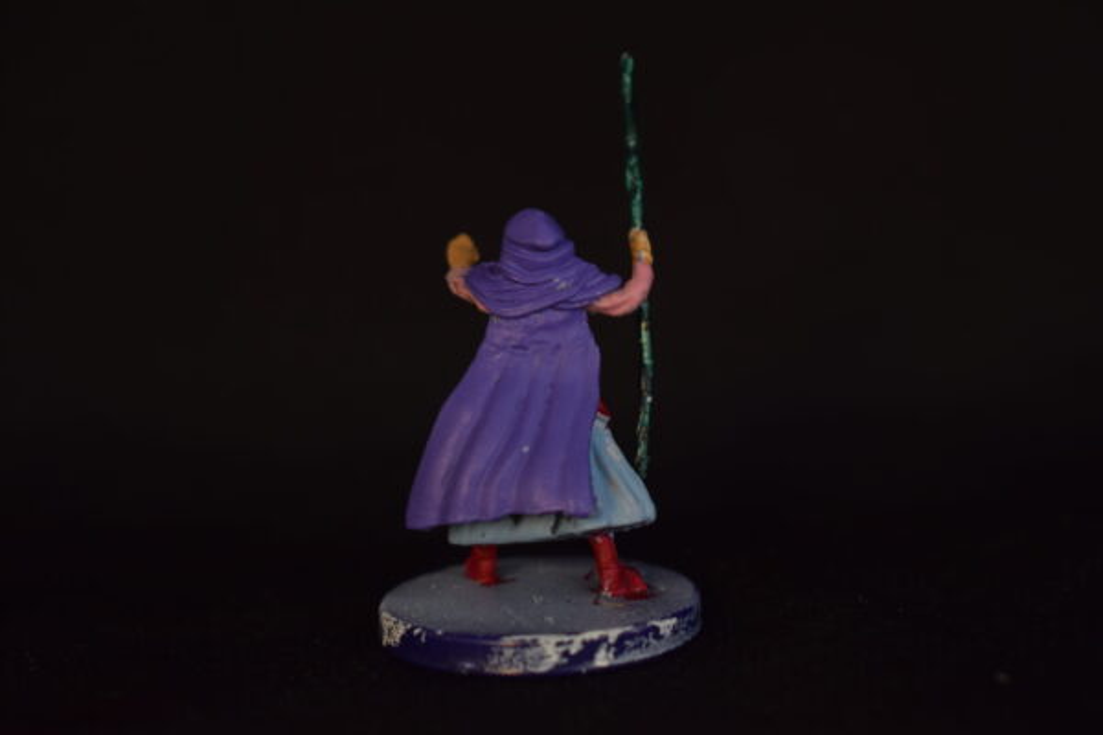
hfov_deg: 24.6
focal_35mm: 82
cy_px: 368
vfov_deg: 16.6
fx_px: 2528
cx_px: 552
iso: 400
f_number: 5.6
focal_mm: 55
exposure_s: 1/30
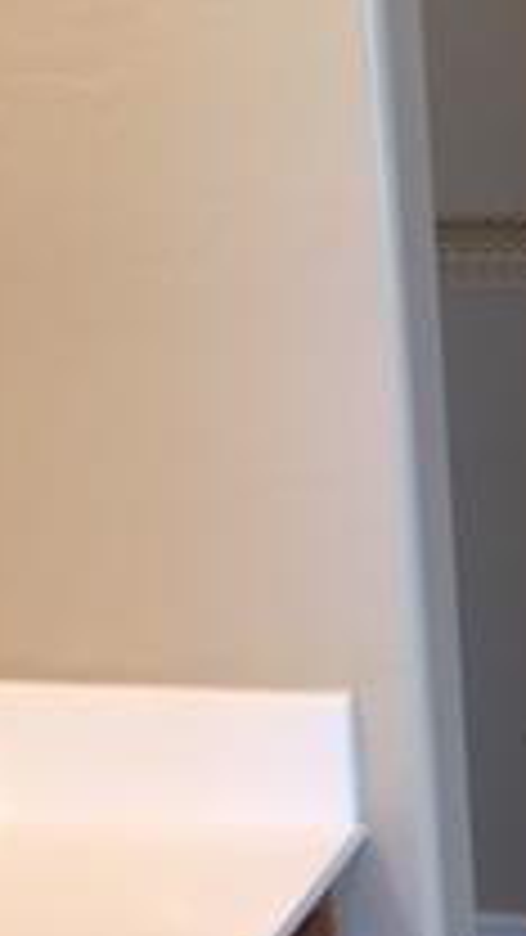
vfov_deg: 21.8
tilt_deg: -19.5
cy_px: 680
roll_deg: +2.2
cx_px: 593
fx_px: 2405
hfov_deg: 12.3
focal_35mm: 97
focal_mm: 4.15
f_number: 2.2
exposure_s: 1/30
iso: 64
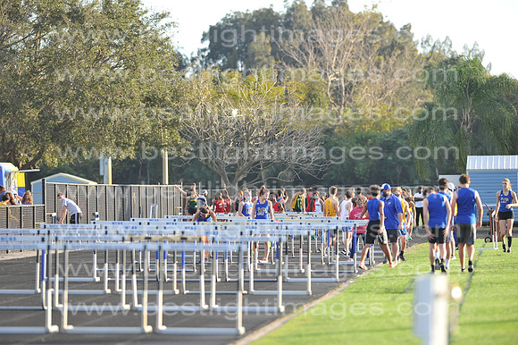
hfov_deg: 6.9
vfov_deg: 4.6
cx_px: 259
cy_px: 172
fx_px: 4314
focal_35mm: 300
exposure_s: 1/1600
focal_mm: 300
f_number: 4.5
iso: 800
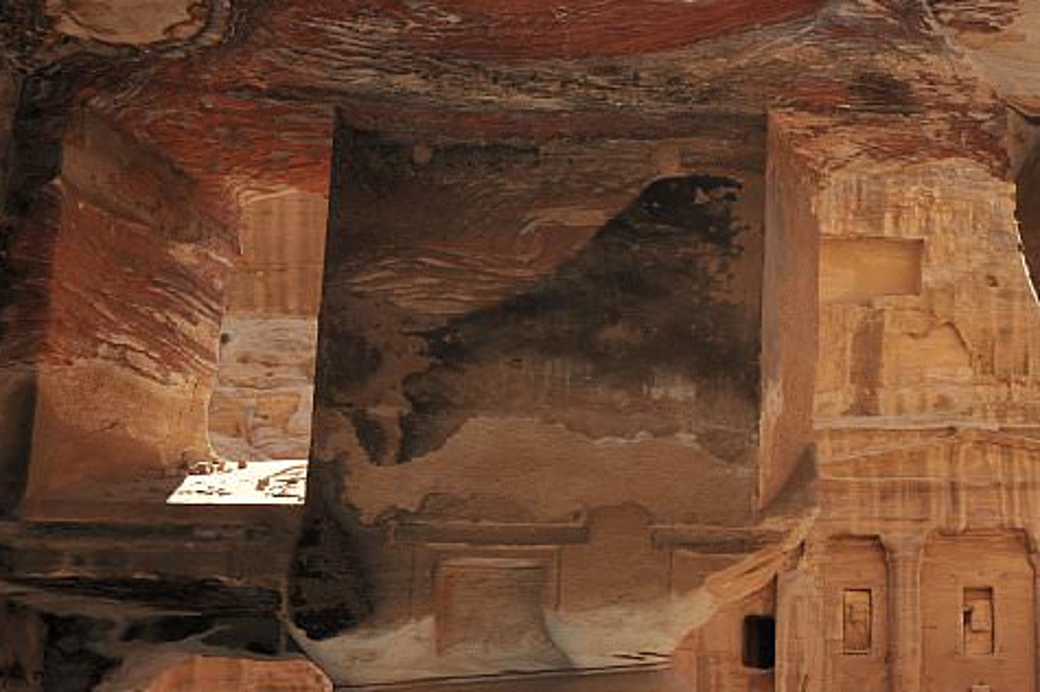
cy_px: 507
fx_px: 1588
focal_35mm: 55
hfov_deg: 34.7
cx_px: 889
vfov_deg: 24.4
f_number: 7.1
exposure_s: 1/200
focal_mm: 29
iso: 200
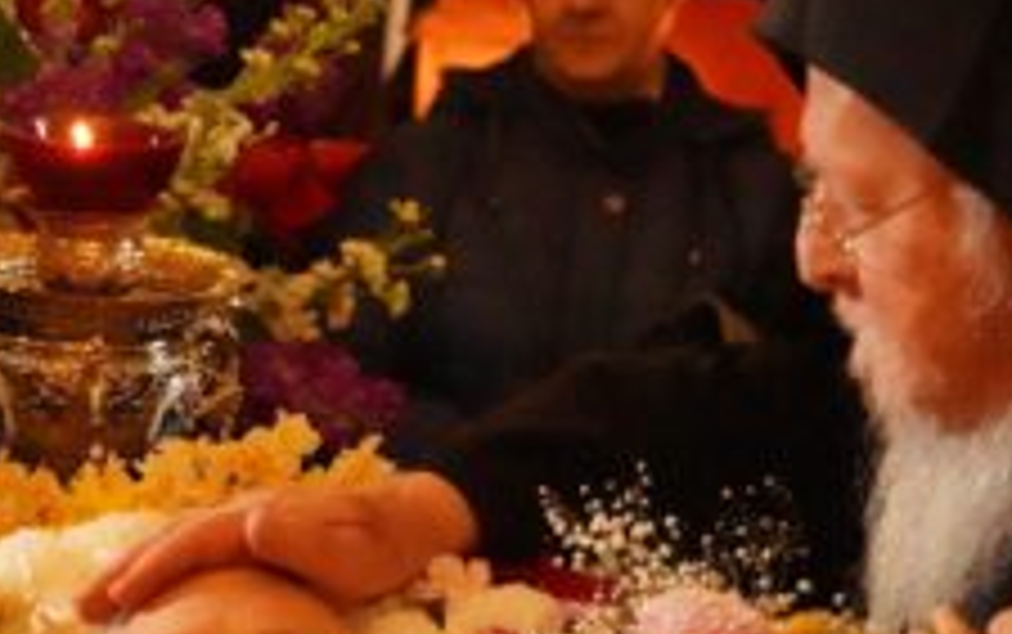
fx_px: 4499
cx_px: 796
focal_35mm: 163
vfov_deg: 8.1
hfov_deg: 12.8
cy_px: 441
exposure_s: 1/640
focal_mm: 80
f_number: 5.6
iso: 64000
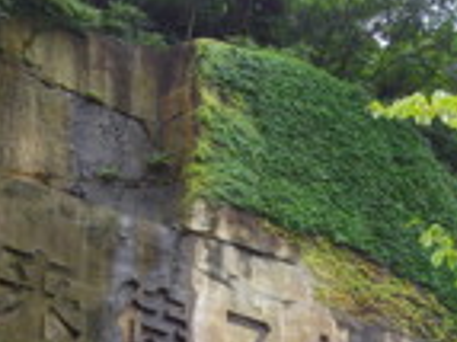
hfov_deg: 22.9
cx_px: 304
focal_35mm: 85
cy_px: 406
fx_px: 1121
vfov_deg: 16.6
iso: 100
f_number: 3.2
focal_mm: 4.9
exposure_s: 1/125
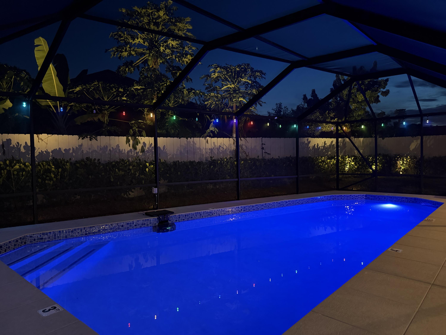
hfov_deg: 71.6
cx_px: 223
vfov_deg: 56.8
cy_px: 168
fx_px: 309
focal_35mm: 24
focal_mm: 6.76
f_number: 1.78
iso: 1250
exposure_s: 1/30
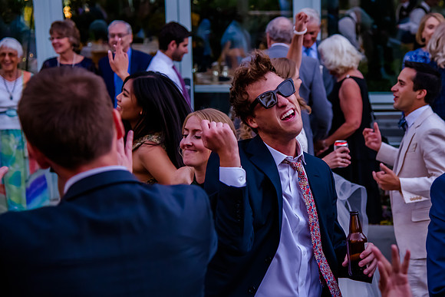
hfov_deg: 23.2
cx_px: 265
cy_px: 133
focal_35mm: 88
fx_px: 1083
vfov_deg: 15.6
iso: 3200
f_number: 4
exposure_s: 1/640
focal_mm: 70
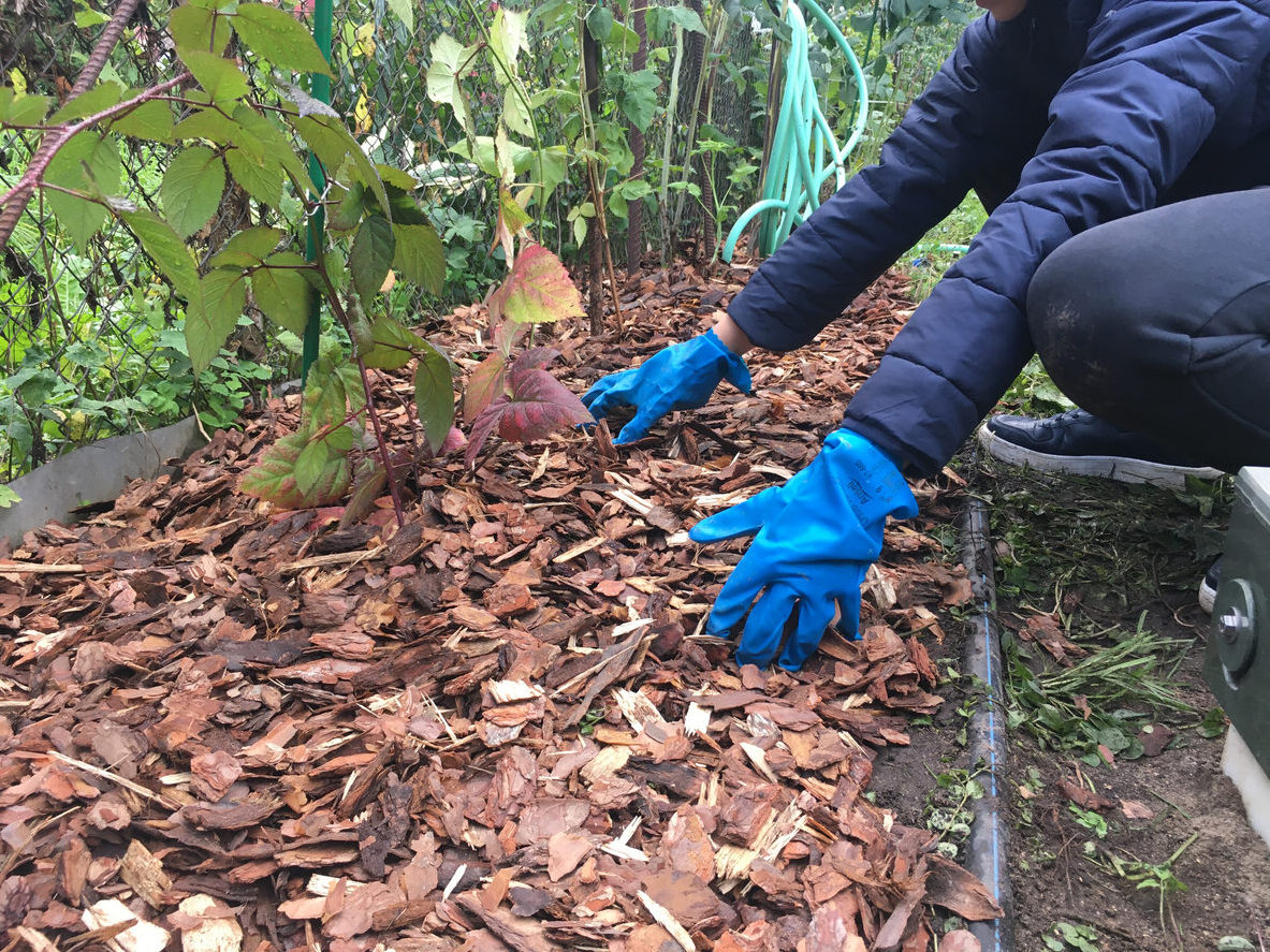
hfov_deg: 61.7
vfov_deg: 48.2
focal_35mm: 29
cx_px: 635
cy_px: 476
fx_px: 1064
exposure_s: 1/33
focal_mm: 4.15
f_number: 2.2
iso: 25
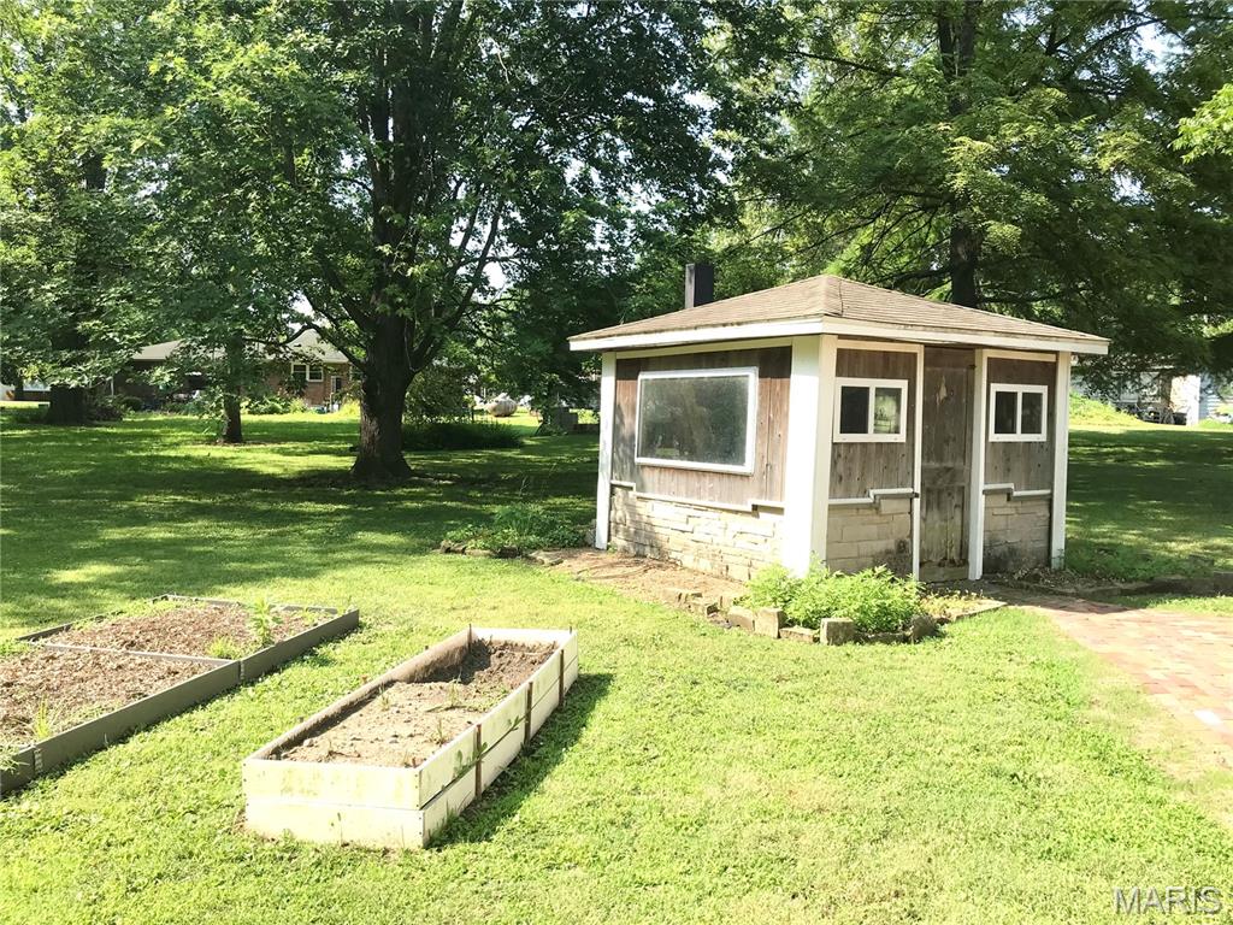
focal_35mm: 28
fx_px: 997
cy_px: 462
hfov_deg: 63.4
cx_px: 616
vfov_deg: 49.7
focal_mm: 3.99
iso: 20
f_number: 1.8
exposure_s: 1/725
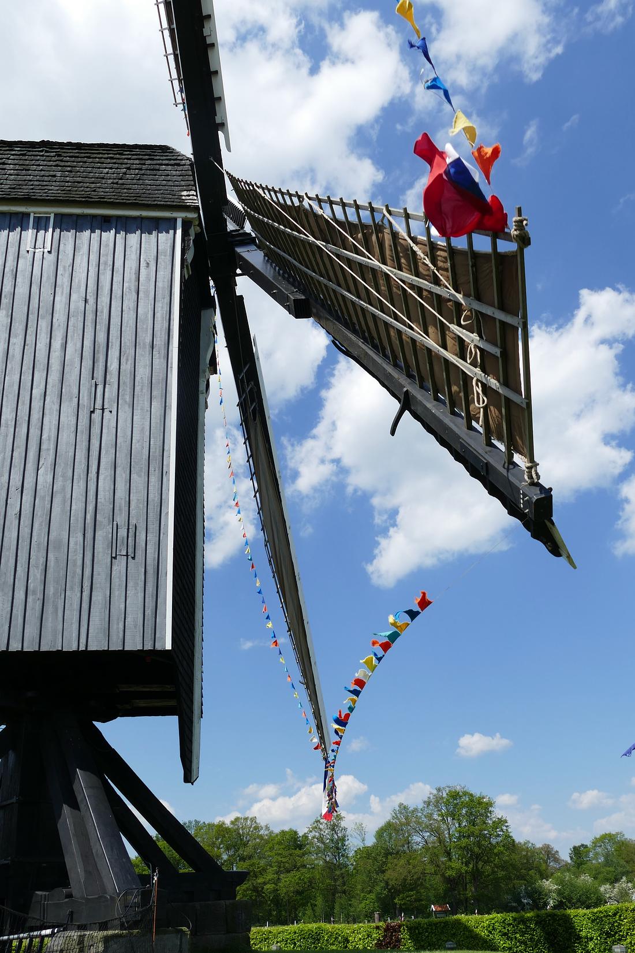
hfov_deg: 51.3
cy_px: 476
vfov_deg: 71.5
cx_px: 318
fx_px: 661
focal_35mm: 25
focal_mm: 9.12
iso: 125
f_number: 3.5
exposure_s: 1/2500
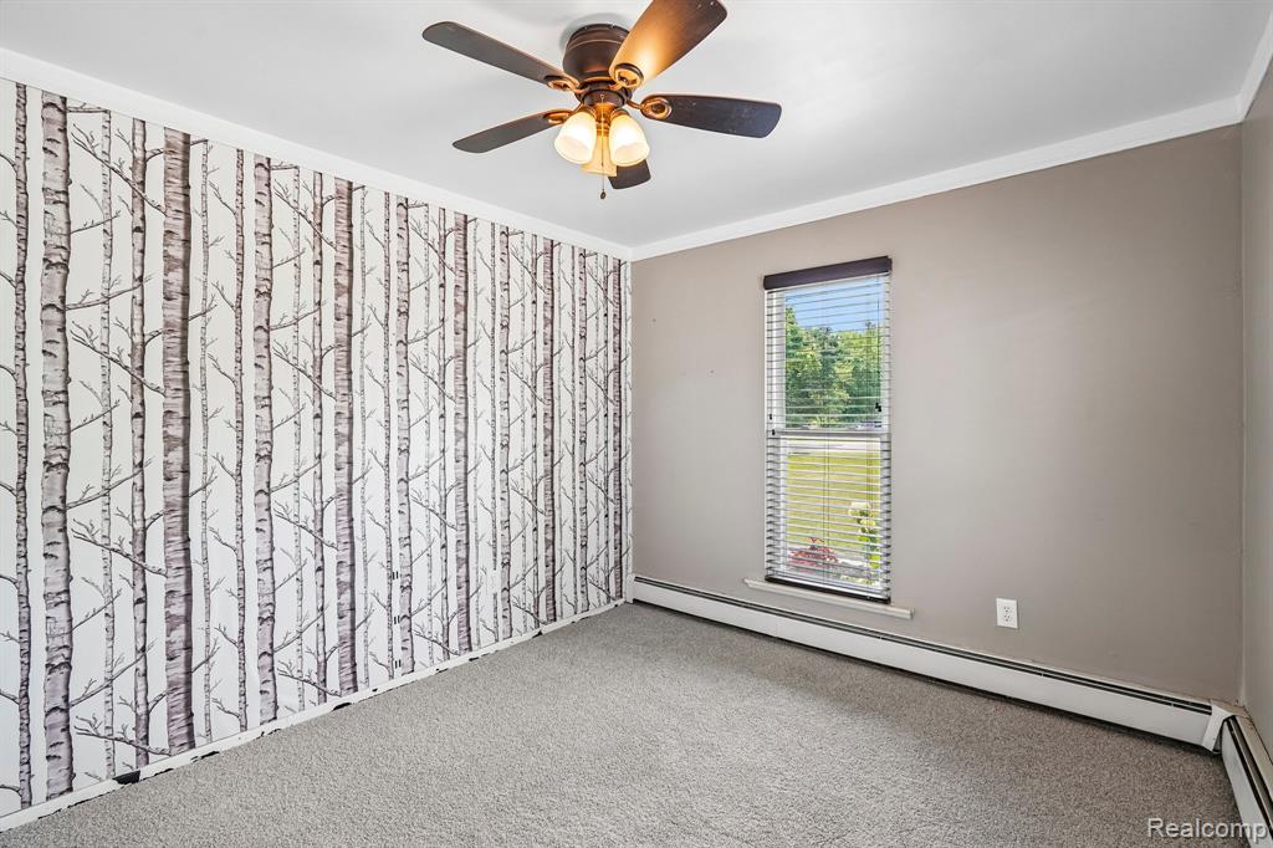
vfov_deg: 73.7
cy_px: 424
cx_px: 636
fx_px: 566
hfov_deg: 96.8
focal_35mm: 16
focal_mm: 16
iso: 400
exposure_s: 1/20
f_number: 8
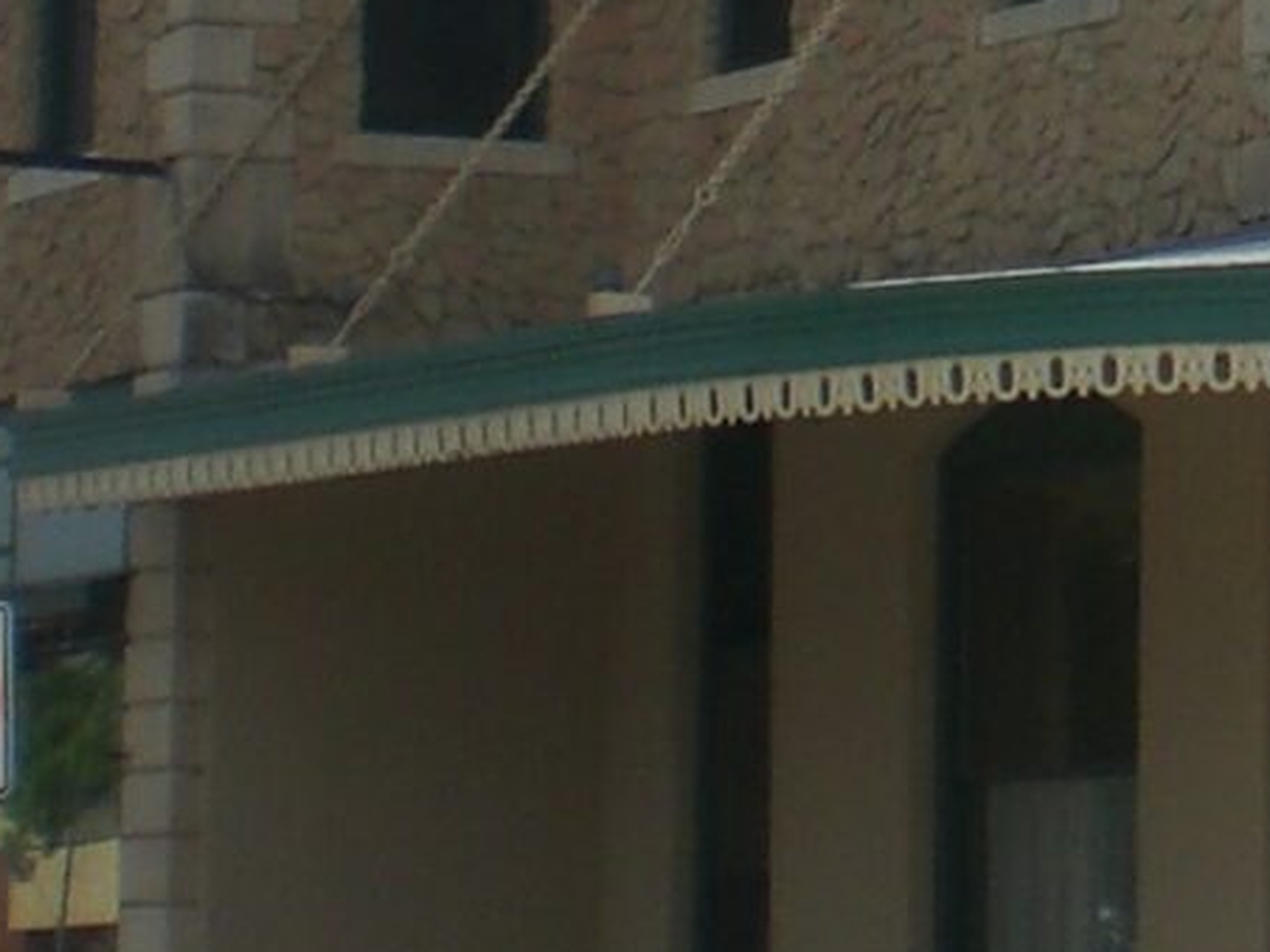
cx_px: 2211
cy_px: -270
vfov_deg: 6.8
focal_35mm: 215
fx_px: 7888
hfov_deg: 8.9
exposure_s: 1/640
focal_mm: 6.3
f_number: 4.4
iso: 50
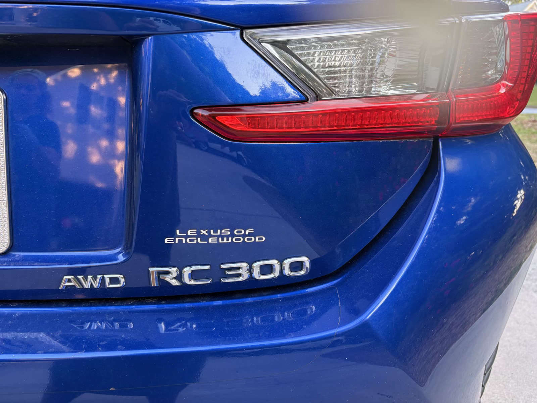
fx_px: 403
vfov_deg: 53.1
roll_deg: -2.2
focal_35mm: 26
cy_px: 202
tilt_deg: -13.4
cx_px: 268
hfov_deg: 67.3
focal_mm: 5.96
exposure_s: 1/119
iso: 125
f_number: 1.6
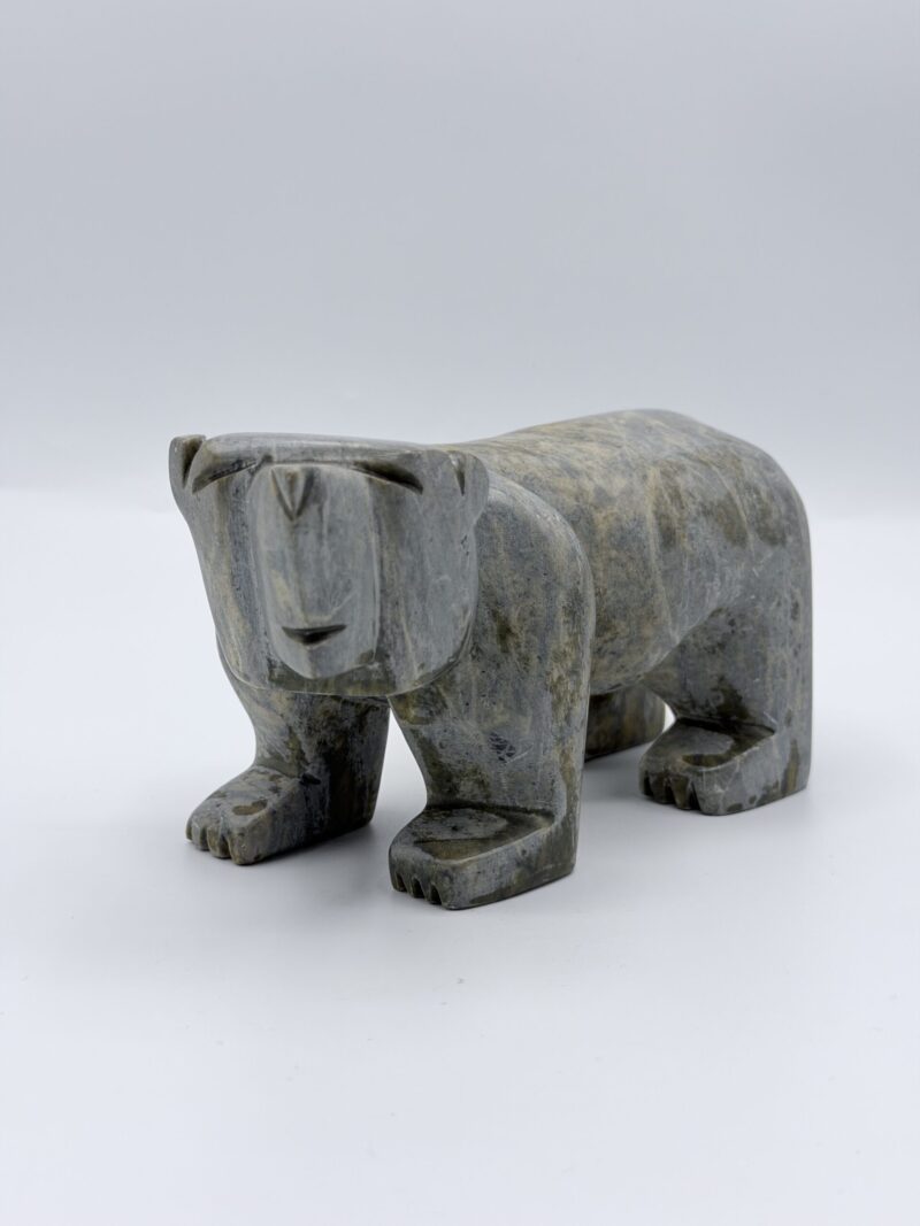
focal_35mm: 48
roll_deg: +0.0
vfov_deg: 39.7
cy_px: 613
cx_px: 460
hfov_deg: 30.3
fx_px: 1701
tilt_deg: -12.0
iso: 64
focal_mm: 6.76
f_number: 1.78
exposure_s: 1/1070
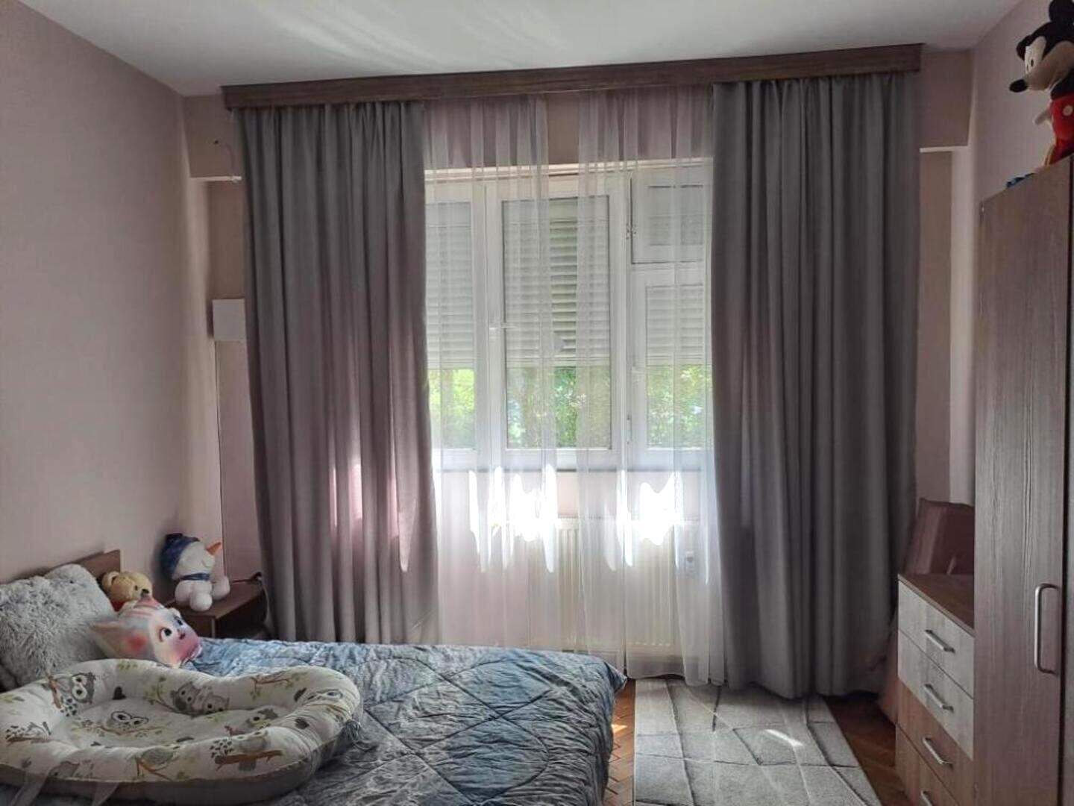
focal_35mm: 25
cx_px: 537
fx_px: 776
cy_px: 403
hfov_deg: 69.4
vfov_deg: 54.9
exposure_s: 1/100
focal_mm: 4.65
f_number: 1.8
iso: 50
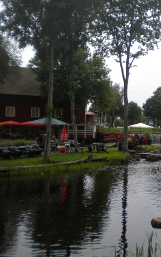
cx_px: 136
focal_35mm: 50
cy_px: 129
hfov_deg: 25.3
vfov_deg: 40.3
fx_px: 351
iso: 80
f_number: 3.1
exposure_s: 1/241
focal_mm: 6.3
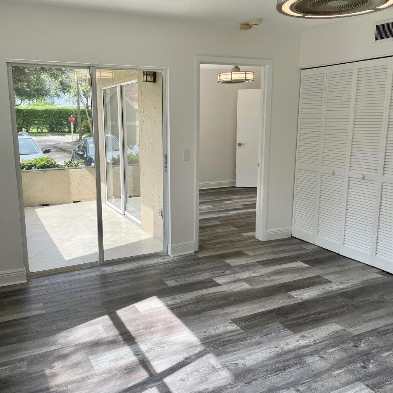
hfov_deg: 52.3
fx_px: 398
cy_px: 195
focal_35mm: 31
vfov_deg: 52.5
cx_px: 168
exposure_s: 1/556
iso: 32
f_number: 1.6
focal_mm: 4.2
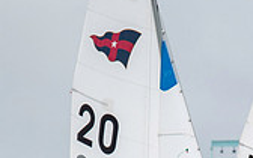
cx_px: 196
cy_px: 269
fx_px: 11025
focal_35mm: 1599
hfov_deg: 1.3
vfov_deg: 0.8
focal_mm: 300
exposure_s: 1/3200
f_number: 4
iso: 250
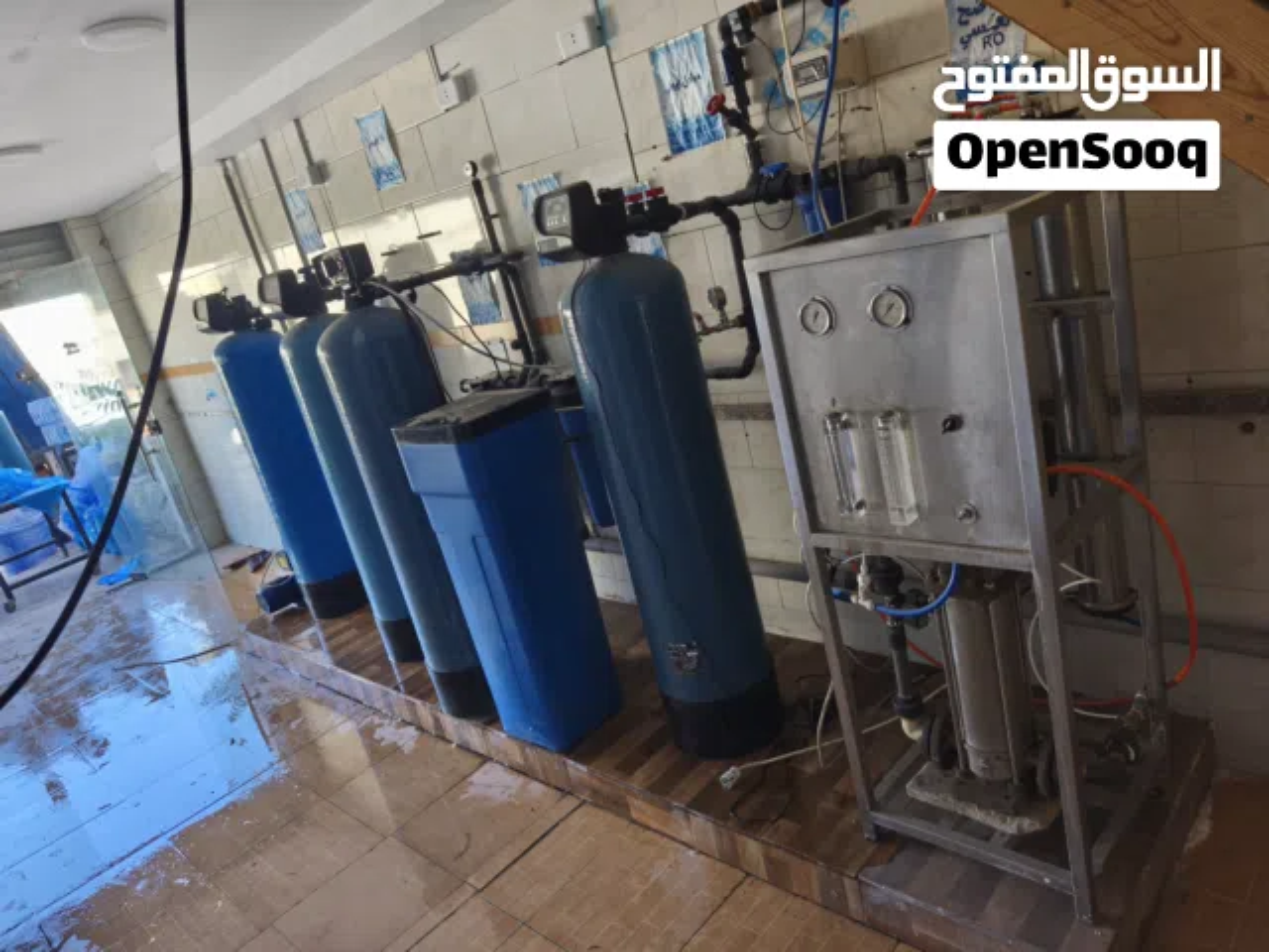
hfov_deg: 73.9
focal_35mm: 23
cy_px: 476
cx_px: 634
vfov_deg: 58.9
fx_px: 843
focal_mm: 6.18
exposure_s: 1/50
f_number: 1.65
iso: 640
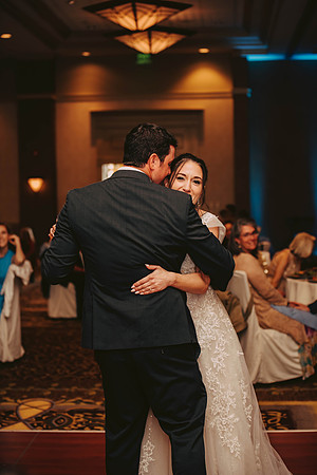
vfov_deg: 28.8
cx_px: 158
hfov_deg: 19.5
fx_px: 925
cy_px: 238
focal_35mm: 70
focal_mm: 70
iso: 800
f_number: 2.8
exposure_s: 1/60
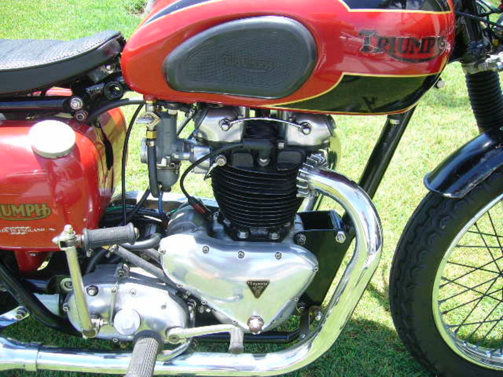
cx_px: 252
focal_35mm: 35
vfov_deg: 40.7
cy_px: 188
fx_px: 509
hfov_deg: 52.6
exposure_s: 1/160
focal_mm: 5.8
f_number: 2.8
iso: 64
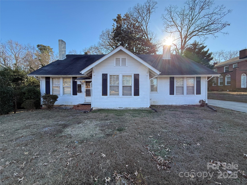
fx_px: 100
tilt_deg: -0.4
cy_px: 92
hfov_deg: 102.1
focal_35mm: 14
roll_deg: +0.6
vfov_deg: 85.7
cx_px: 124
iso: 64
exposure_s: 1/535
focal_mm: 2.22
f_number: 2.2
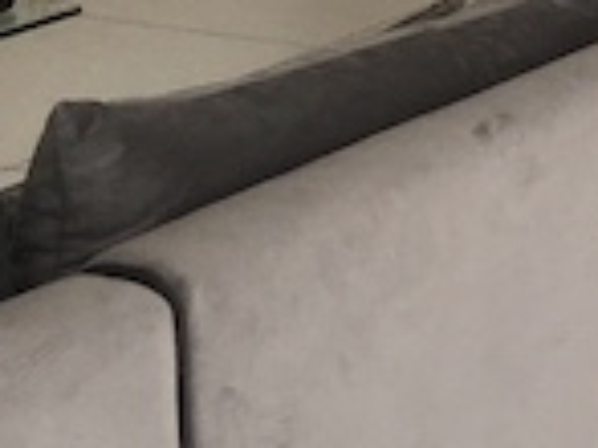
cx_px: 1306
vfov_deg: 6.8
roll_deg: +1.5
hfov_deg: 9.1
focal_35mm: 202
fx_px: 3487
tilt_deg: -4.6
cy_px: -758
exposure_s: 1/100
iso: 25
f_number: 2.2
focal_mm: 4.15
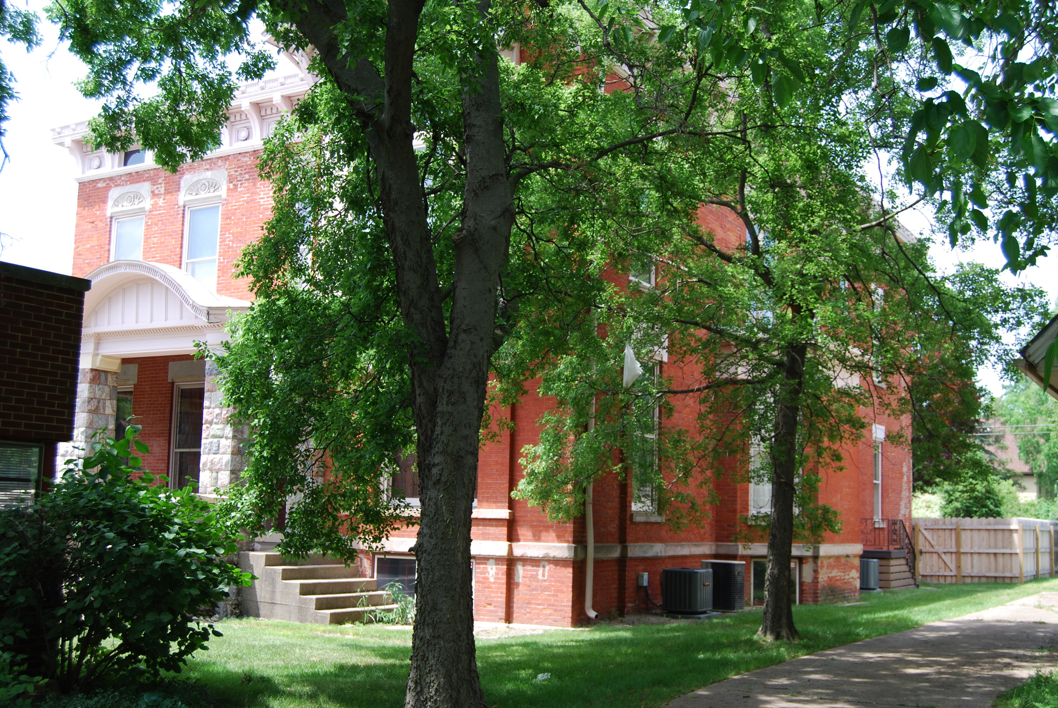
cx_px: 529
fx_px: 1148
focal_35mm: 39
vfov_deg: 34.3
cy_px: 354
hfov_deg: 49.5
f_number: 5.6
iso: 125
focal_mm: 26
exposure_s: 1/125
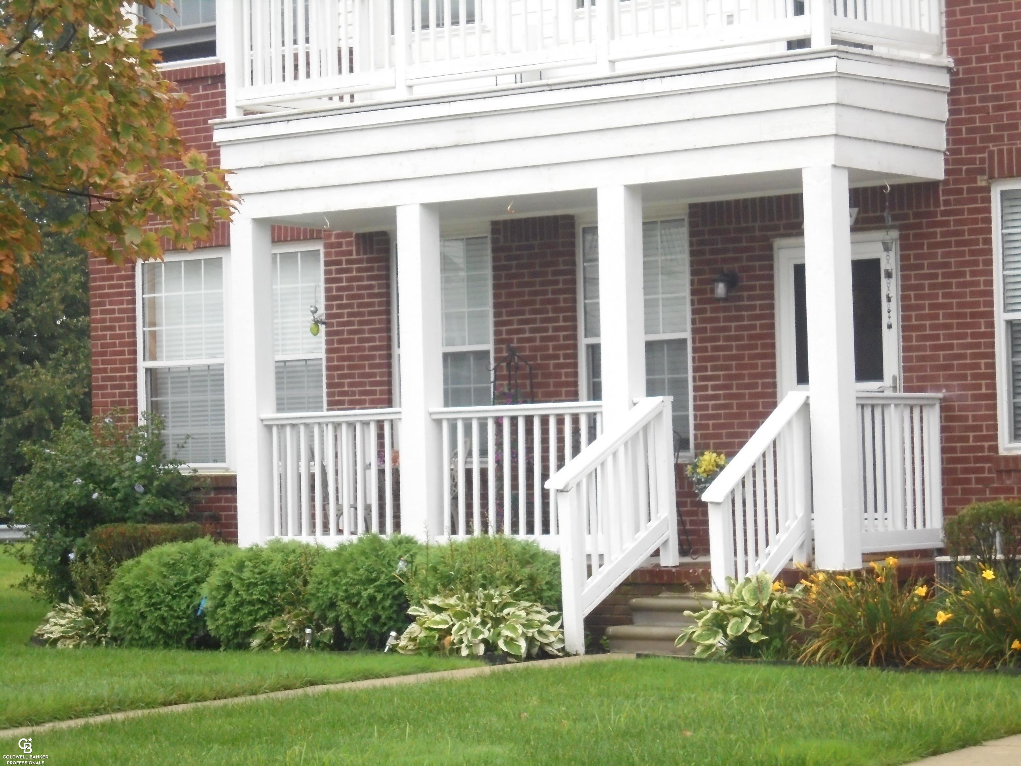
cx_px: 510
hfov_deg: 20.9
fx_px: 2773
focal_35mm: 94
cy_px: 383
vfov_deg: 15.7
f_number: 4.7
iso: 400
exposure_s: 1/60
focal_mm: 16.9
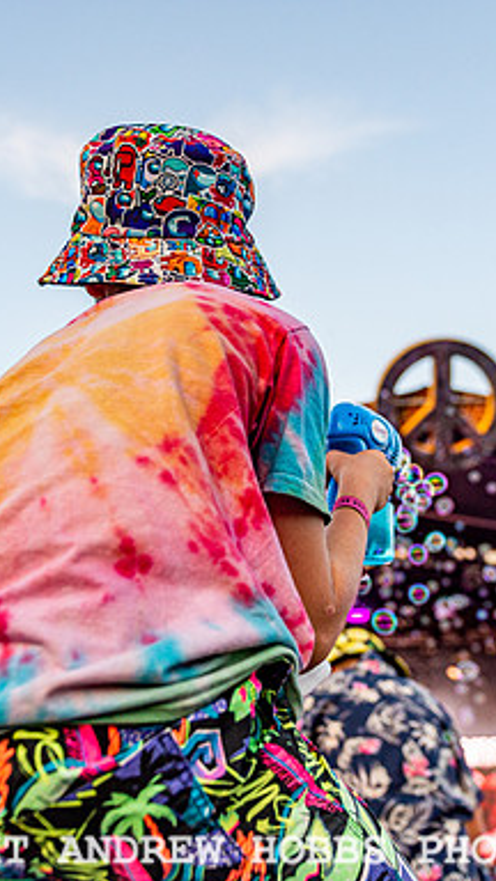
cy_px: 440
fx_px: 888
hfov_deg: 31.2
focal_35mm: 38
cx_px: 250
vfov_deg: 52.8
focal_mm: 24
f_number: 2.8
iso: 640
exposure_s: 1/1250
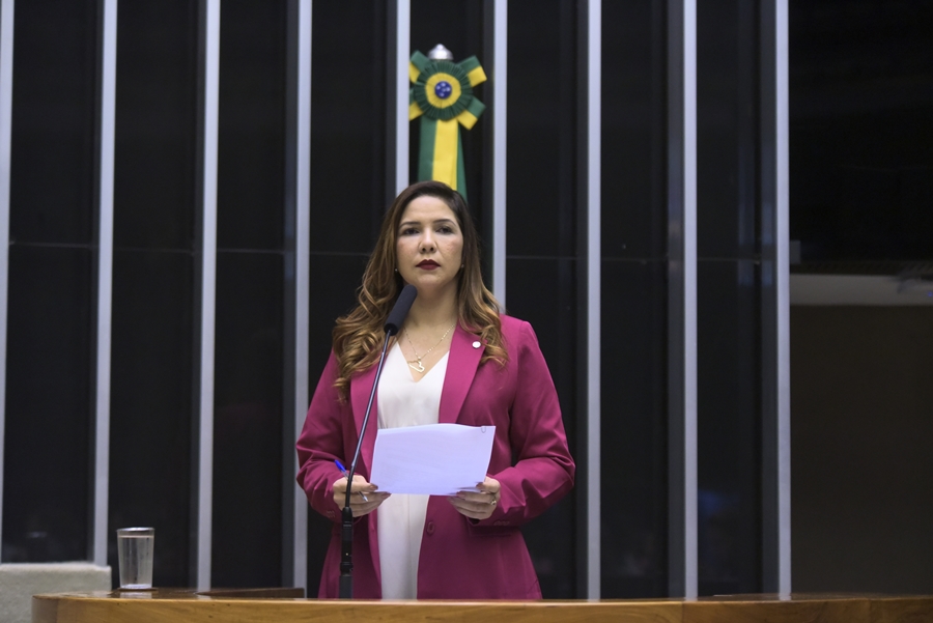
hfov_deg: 20.4
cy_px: 312
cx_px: 466
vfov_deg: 13.7
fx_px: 2593
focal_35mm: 100
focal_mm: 100
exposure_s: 1/160
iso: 6400
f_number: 3.5
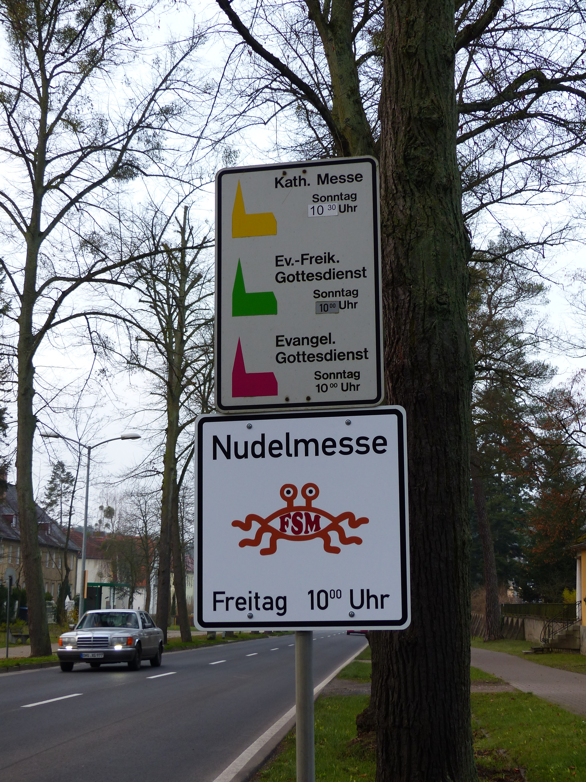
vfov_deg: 32.7
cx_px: 293
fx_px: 1332
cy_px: 391
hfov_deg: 24.8
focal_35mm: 59
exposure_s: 1/100
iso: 100
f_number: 2.8
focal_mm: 10.5
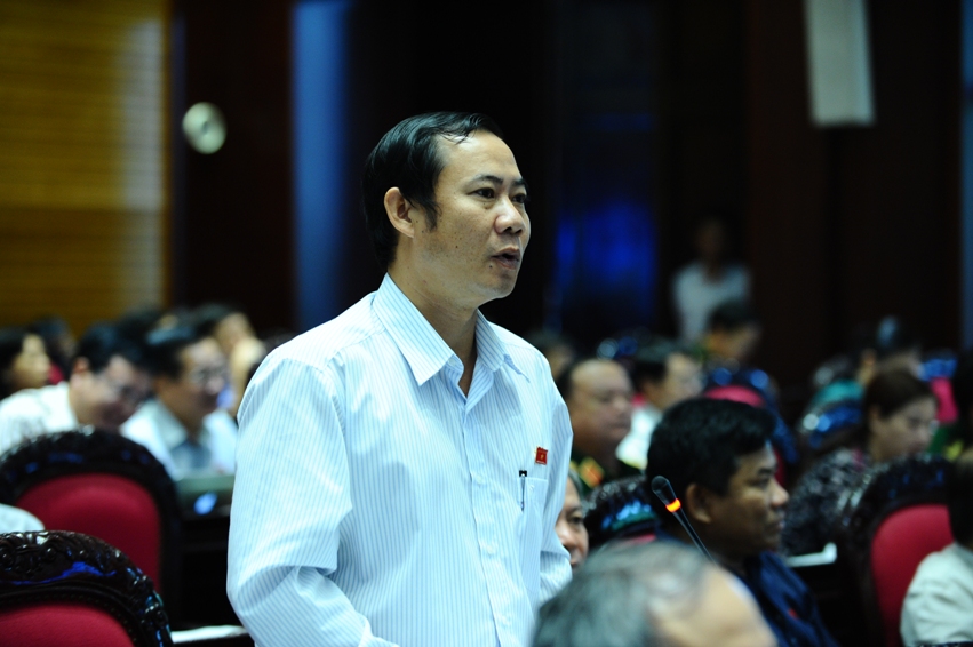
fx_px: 2836
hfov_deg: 19.5
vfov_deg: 13.0
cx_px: 486
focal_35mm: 105
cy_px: 324
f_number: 3.2
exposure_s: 1/80
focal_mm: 105
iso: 1600
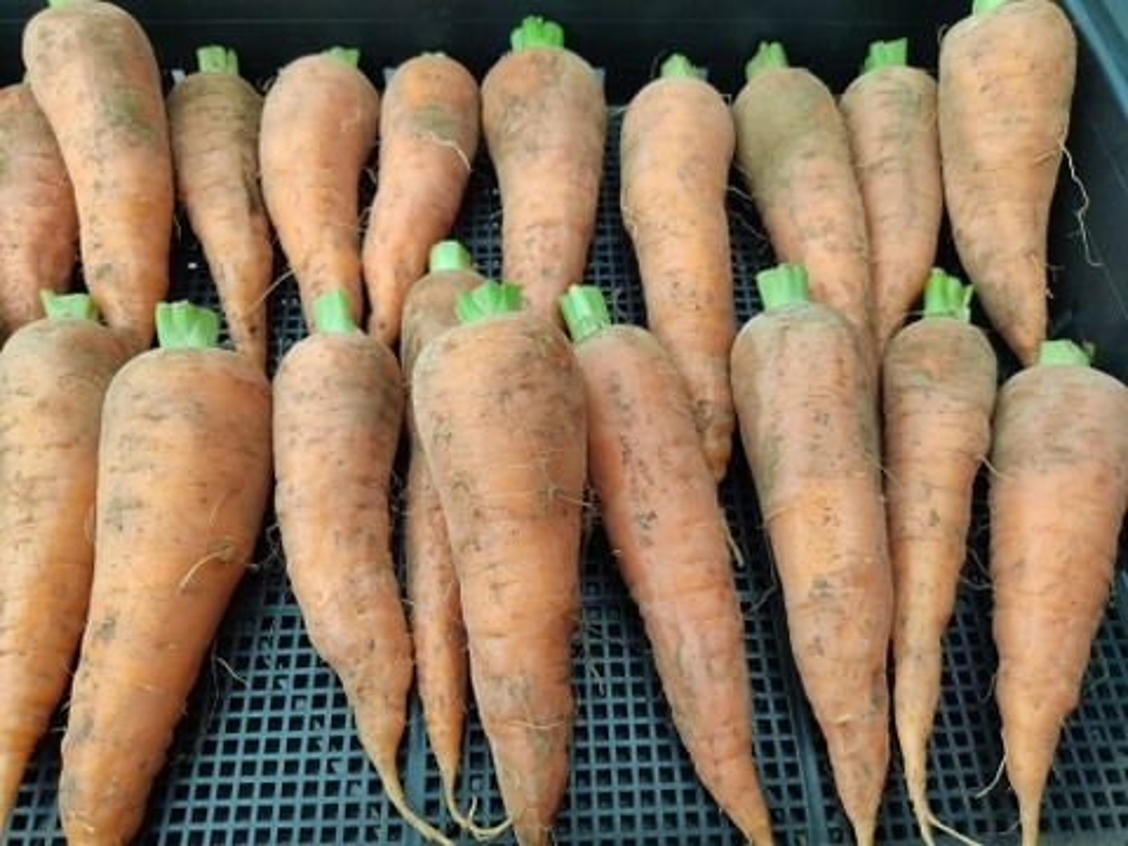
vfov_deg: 53.1
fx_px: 847
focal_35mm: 26
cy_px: 423
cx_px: 564
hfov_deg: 67.3
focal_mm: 4.74
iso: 100
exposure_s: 1/121
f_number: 1.79
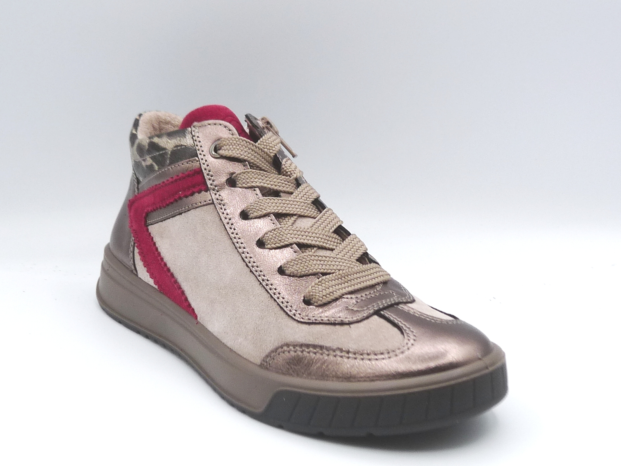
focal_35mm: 52
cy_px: 233
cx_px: 310
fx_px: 933
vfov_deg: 28.0
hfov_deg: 36.8
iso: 100
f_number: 4.5
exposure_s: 1/200
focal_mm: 5.4
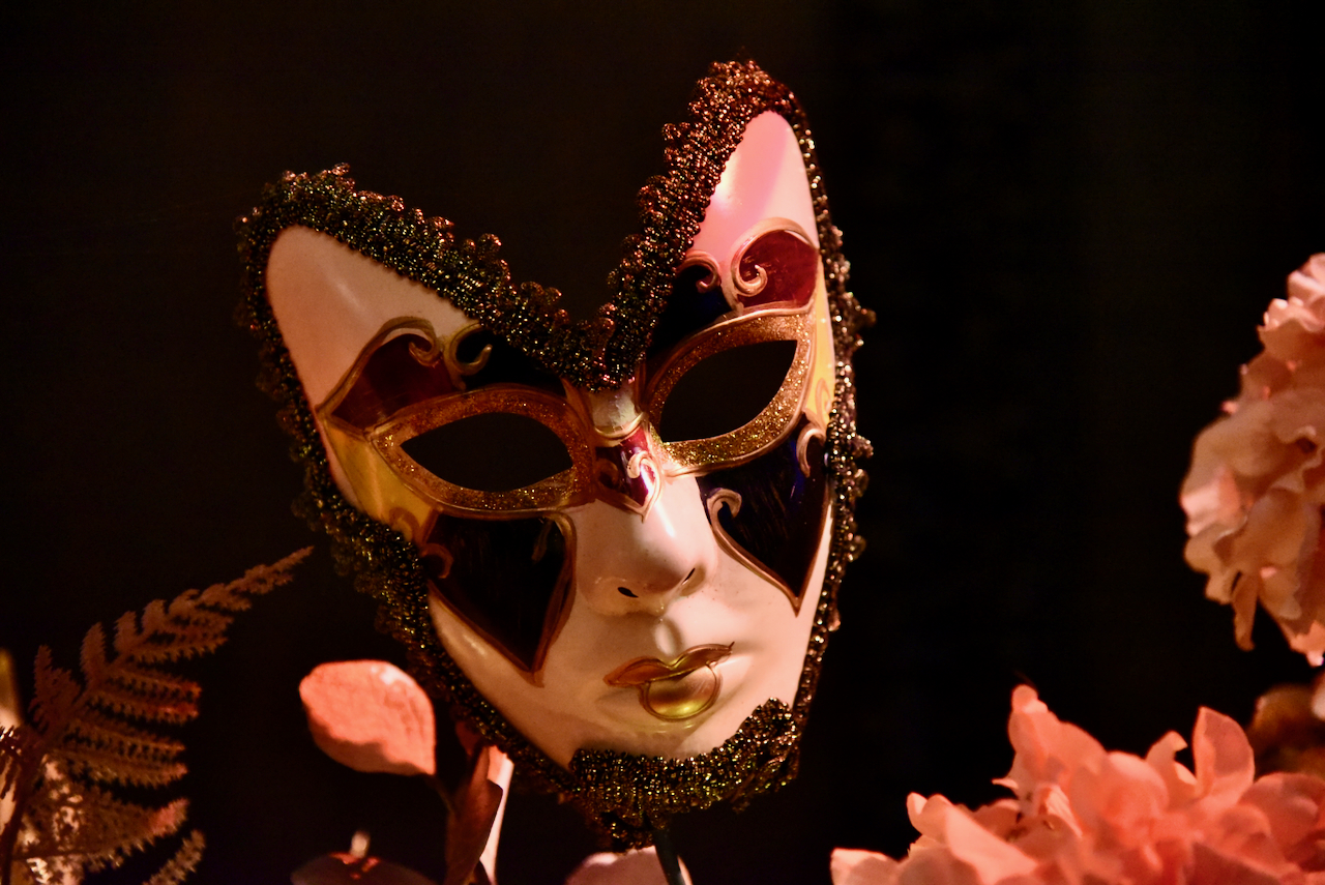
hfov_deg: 19.4
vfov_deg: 13.1
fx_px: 3867
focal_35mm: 105
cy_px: 442
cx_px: 662
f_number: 4
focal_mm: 105
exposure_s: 1/125
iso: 12800
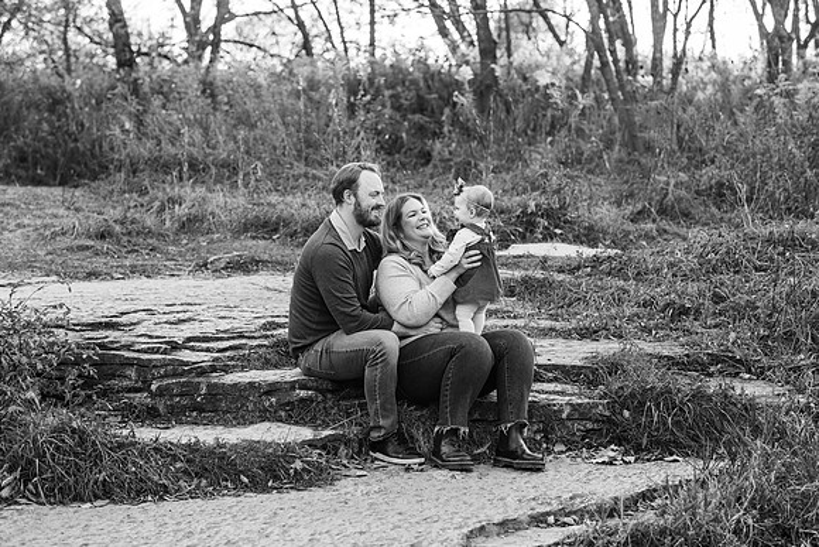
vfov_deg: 16.1
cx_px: 410
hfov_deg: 23.9
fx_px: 1934
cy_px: 274
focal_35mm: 85
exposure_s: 1/640
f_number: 3.5
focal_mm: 85
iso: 640
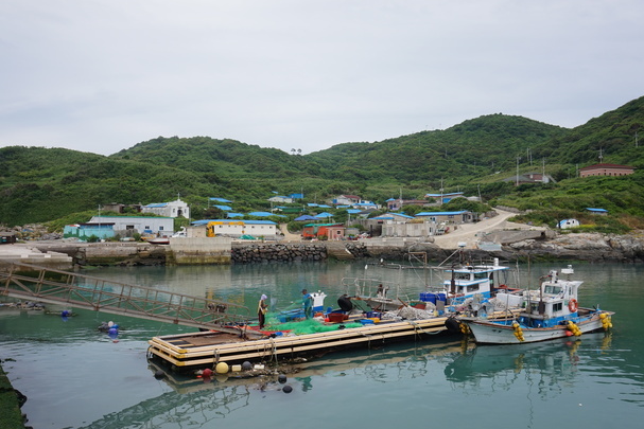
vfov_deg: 42.3
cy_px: 217
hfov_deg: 60.3
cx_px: 316
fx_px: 555
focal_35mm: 31
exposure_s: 1/80
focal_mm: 20
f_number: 9
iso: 100
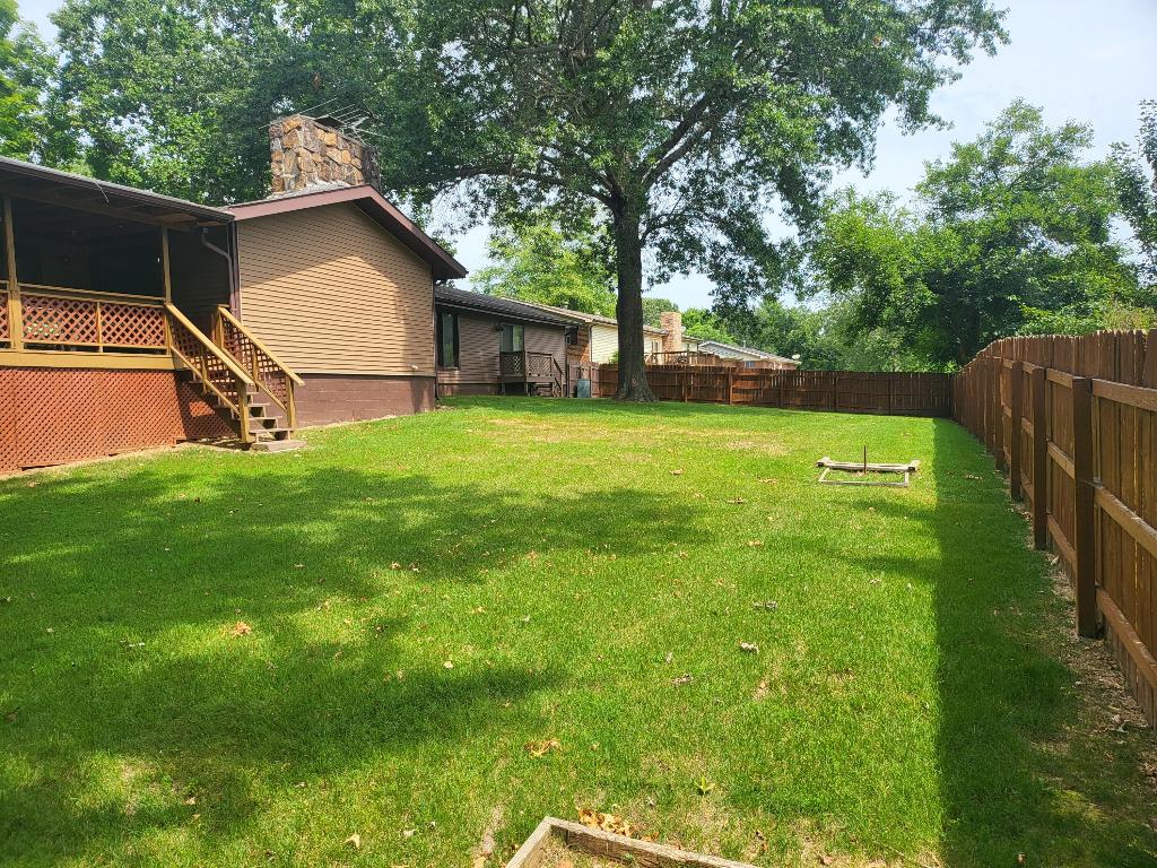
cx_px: 578
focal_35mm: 24
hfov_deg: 71.6
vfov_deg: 56.8
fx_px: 802
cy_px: 434
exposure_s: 1/1272
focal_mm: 5
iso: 40
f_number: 1.8
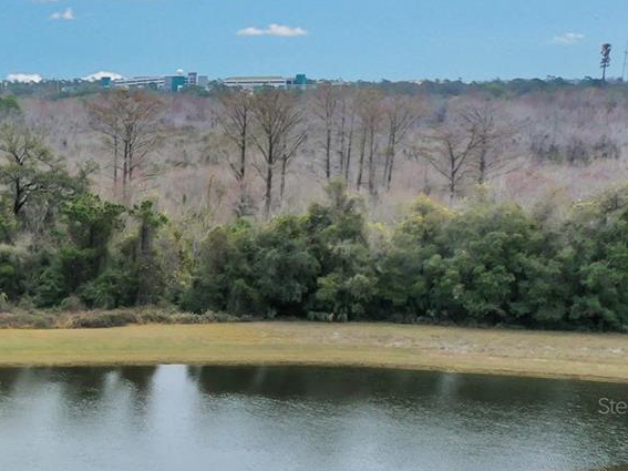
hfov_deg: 22.8
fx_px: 1378
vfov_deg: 19.1
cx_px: -189
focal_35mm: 76
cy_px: 406
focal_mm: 10.26
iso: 100
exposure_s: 1/320
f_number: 5.6
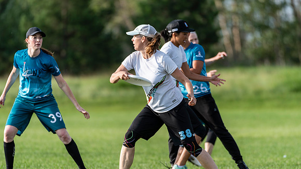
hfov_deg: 3.9
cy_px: 98
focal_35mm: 552
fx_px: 4405
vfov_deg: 2.2
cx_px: 150
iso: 180
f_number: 4
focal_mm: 350
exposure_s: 1/1000
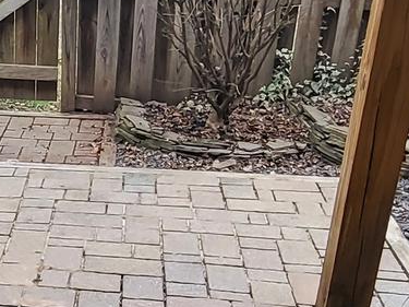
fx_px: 839
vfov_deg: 20.4
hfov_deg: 26.2
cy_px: 267
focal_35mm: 71
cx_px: 17
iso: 100
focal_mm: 1.74
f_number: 2.2
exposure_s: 1/60
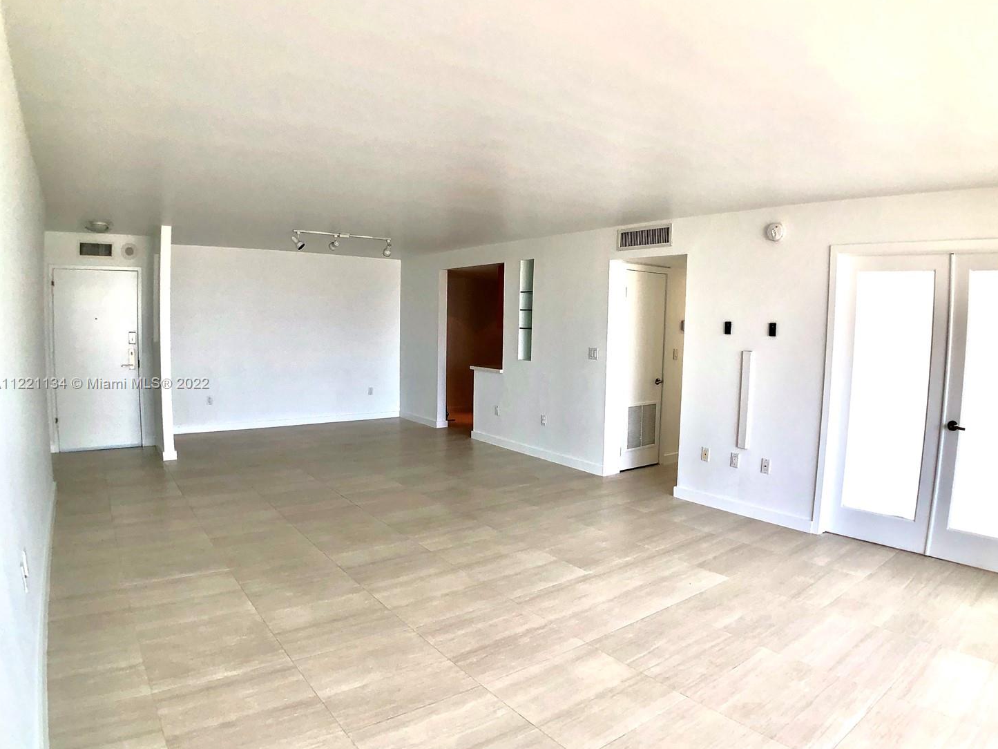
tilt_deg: -5.7
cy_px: 384
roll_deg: -0.7
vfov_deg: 45.4
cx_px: 540
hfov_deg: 58.3
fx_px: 894
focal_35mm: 31
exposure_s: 1/120
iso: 50
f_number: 1.8
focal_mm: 4
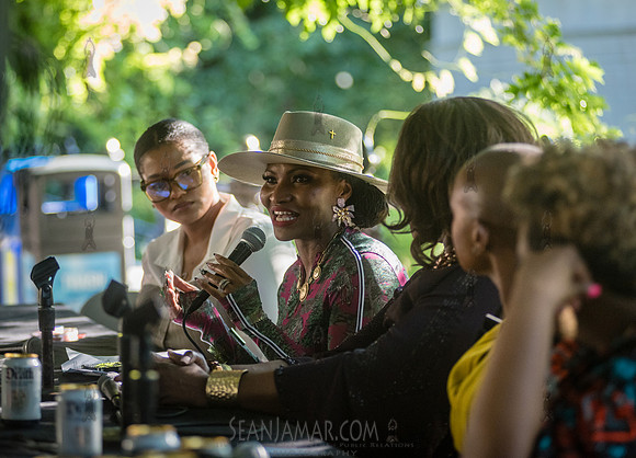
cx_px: 271
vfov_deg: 10.8
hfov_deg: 14.9
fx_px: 2430
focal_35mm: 134
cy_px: 215
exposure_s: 1/800
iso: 1600
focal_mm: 120
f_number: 2.8
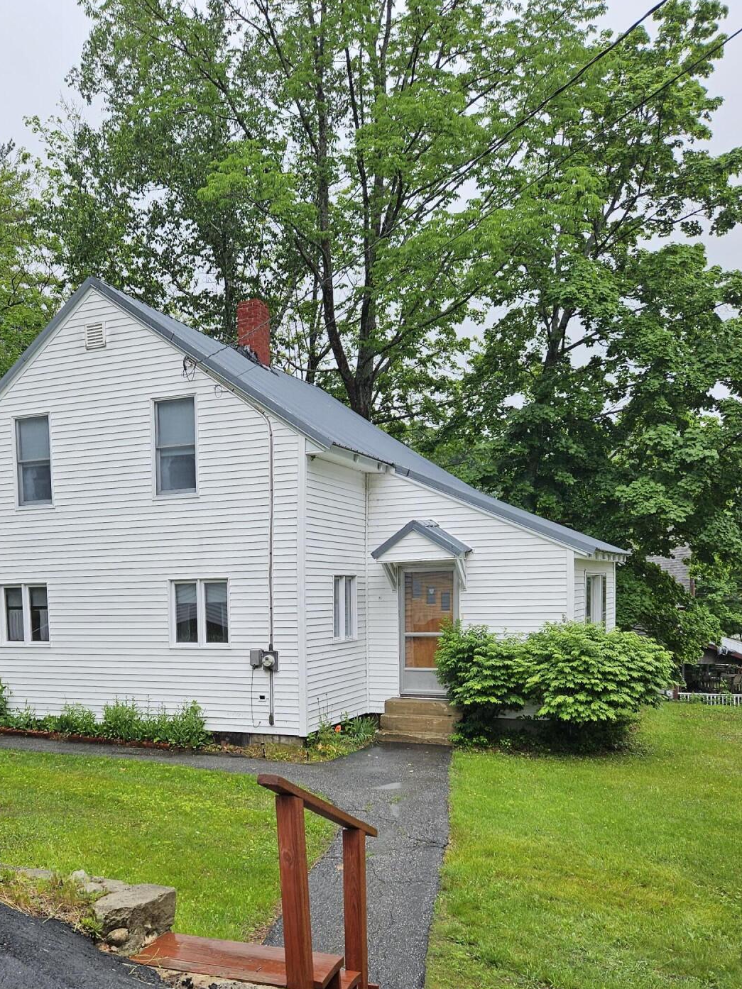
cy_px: 681
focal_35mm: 33
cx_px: 230
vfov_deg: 53.9
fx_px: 943
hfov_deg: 42.2
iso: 25
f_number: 1.8
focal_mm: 5.4
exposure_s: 1/218
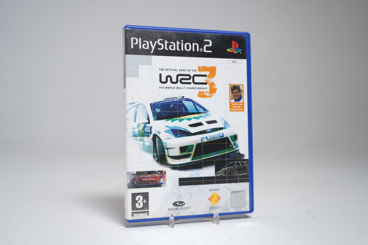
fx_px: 429
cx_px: 184
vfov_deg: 31.9
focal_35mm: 42
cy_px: 122
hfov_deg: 46.4
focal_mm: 42
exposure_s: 1/4
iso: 64
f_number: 5.6
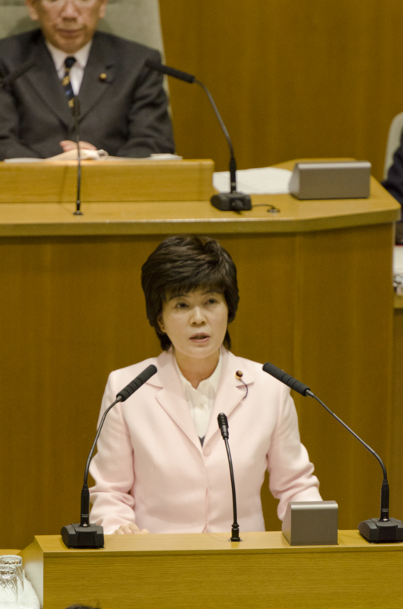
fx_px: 7083
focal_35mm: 420
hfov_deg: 3.3
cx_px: 202
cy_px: 304
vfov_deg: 4.9
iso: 2000
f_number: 5.6
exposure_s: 1/60
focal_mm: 280
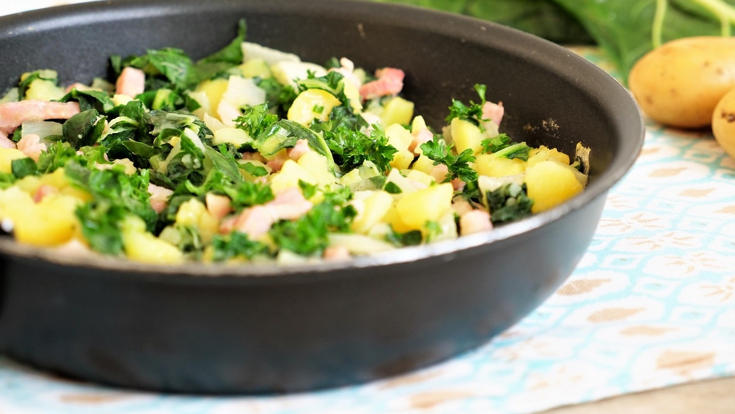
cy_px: 149
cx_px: 367
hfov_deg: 27.5
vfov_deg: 15.7
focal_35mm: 77
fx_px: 1501
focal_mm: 35
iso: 640
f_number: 2.8
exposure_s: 1/80
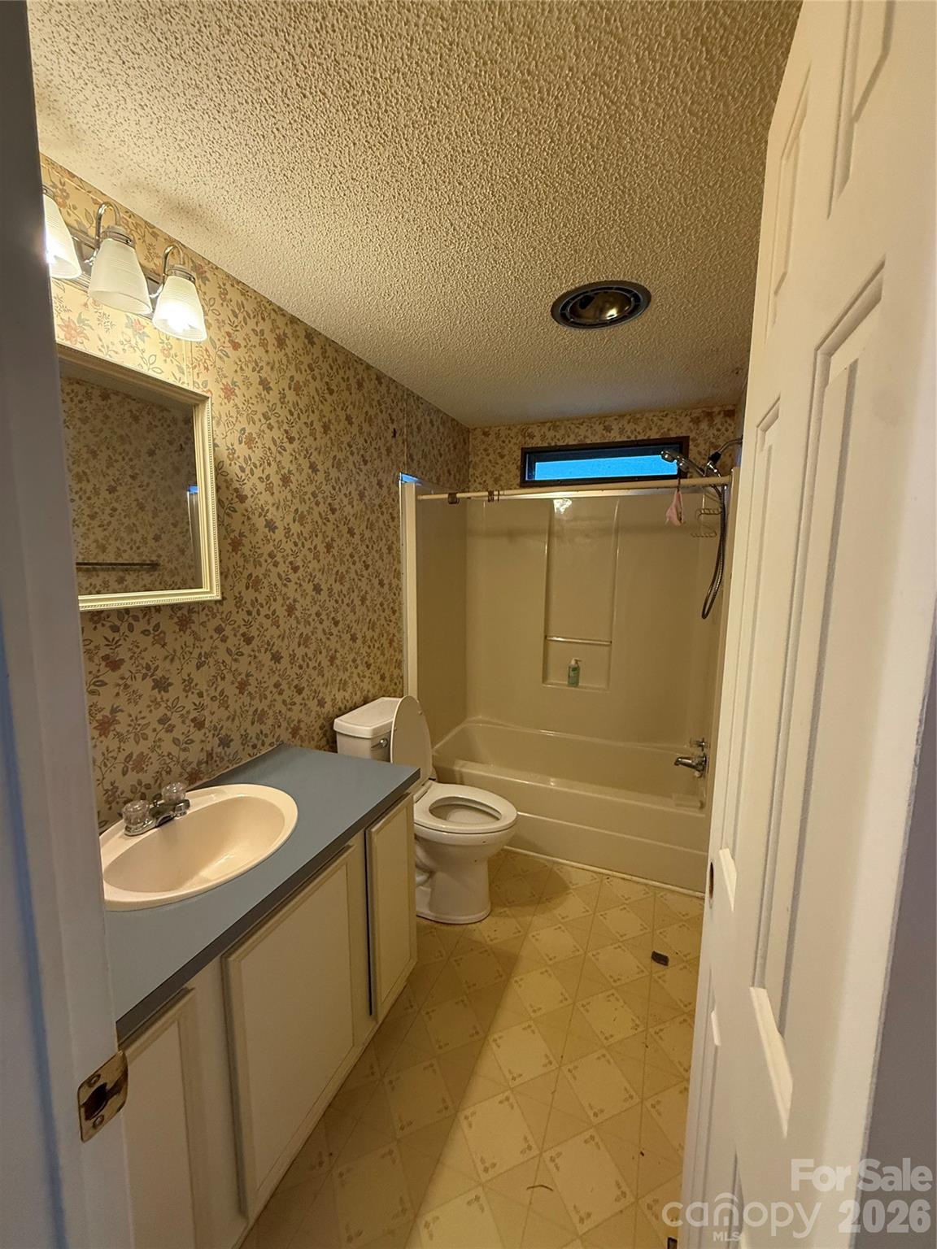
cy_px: 624
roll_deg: -1.2
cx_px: 468
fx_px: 505
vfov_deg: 102.1
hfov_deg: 85.7
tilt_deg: -6.4
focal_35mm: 14
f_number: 2.2
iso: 400
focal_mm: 2.22
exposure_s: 1/60
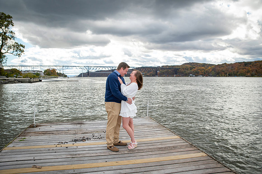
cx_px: 131
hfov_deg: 68.1
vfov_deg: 48.4
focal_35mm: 27
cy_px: 87
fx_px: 194
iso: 1250
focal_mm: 26
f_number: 3.5
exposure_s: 1/5000
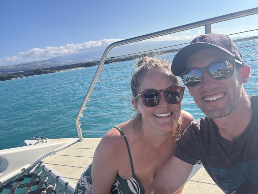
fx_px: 171
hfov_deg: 73.9
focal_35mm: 23
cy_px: 97
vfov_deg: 58.9
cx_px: 129
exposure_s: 1/818
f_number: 1.9
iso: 25
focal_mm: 2.69
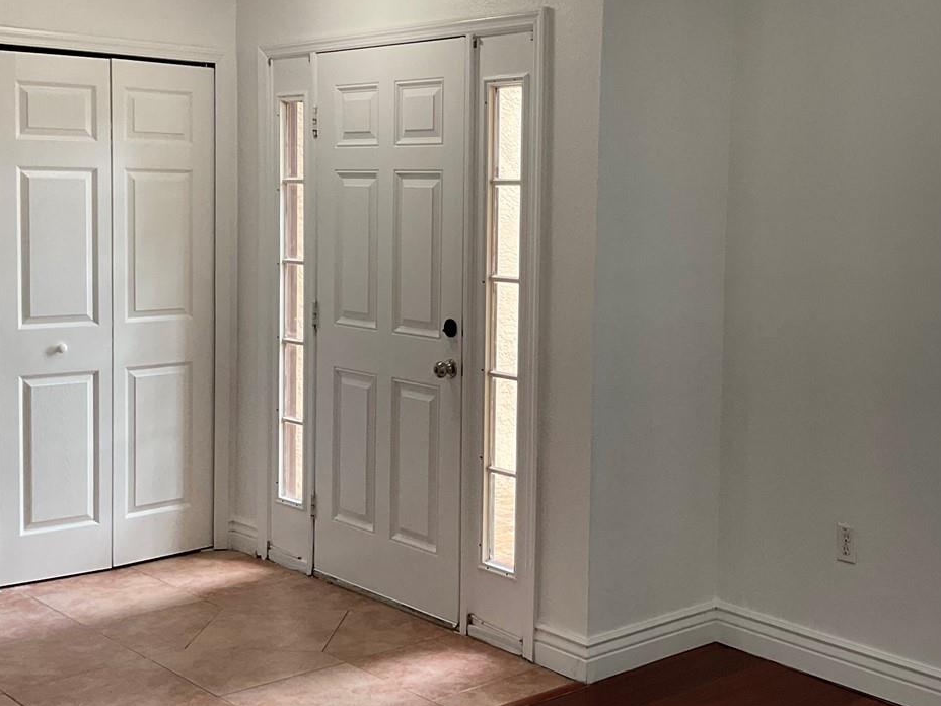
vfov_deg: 29.1
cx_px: 582
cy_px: 295
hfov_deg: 38.0
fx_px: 1359
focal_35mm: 50
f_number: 1.8
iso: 40
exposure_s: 1/120
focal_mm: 3
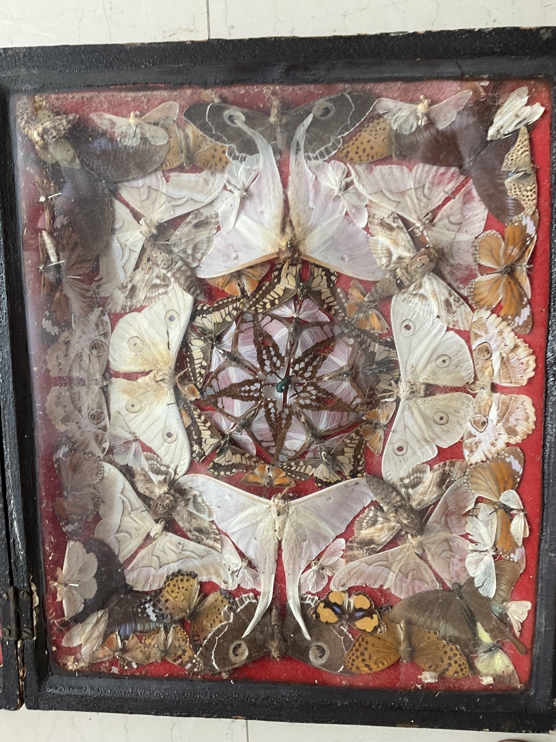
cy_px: 371
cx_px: 278
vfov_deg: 61.7
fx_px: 621
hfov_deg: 48.2
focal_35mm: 29
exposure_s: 1/60
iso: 80
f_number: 1.8
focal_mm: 3
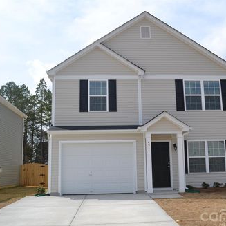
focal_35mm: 39
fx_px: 288
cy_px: 114
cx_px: 129
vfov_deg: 42.8
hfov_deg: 42.7
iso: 100
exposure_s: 1/250
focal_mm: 20
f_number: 8
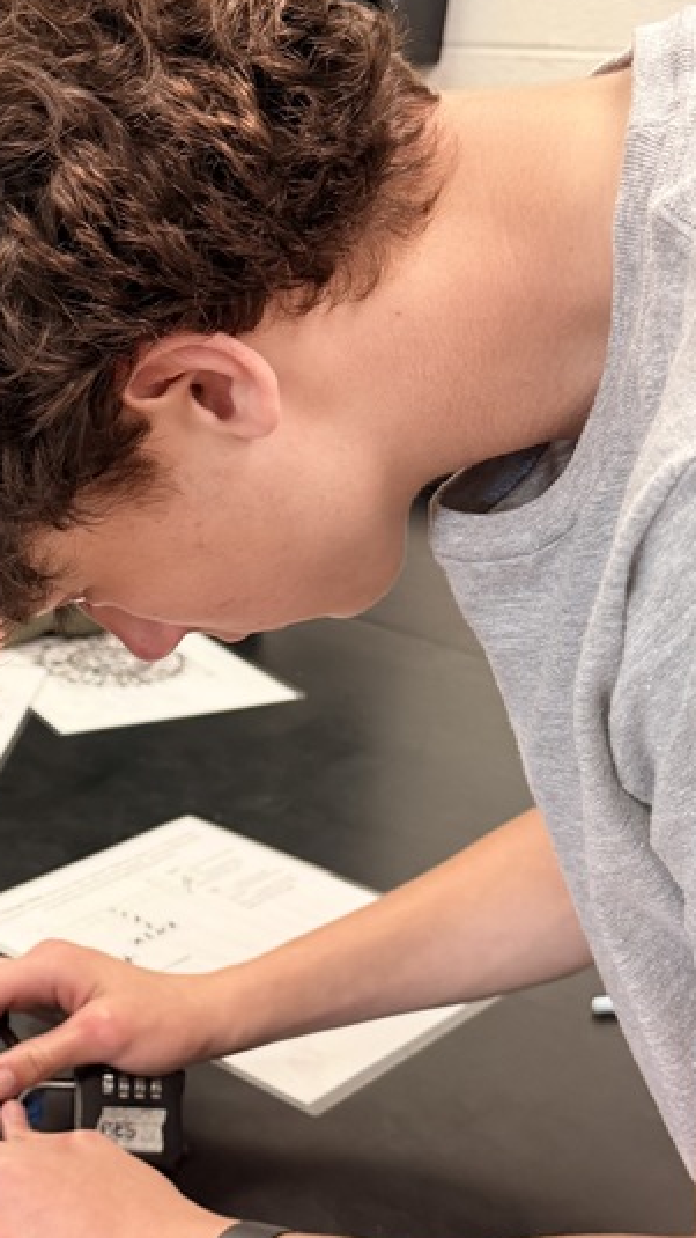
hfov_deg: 23.6
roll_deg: -2.4
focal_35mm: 50
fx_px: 1640
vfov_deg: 41.0
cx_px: 150
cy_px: 780
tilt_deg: -24.4
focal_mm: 6.76
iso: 250
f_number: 1.78
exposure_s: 1/60
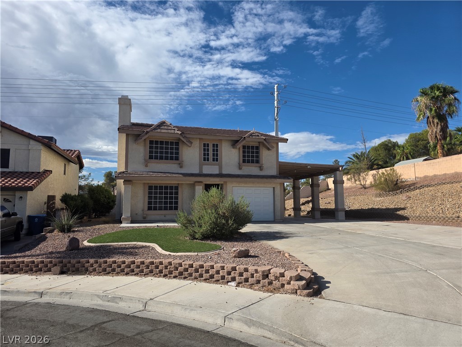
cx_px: 231
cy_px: 174
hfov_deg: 73.9
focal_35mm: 23
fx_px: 307
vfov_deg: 58.9
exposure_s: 1/7944
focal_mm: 6.3
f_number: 1.7
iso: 80
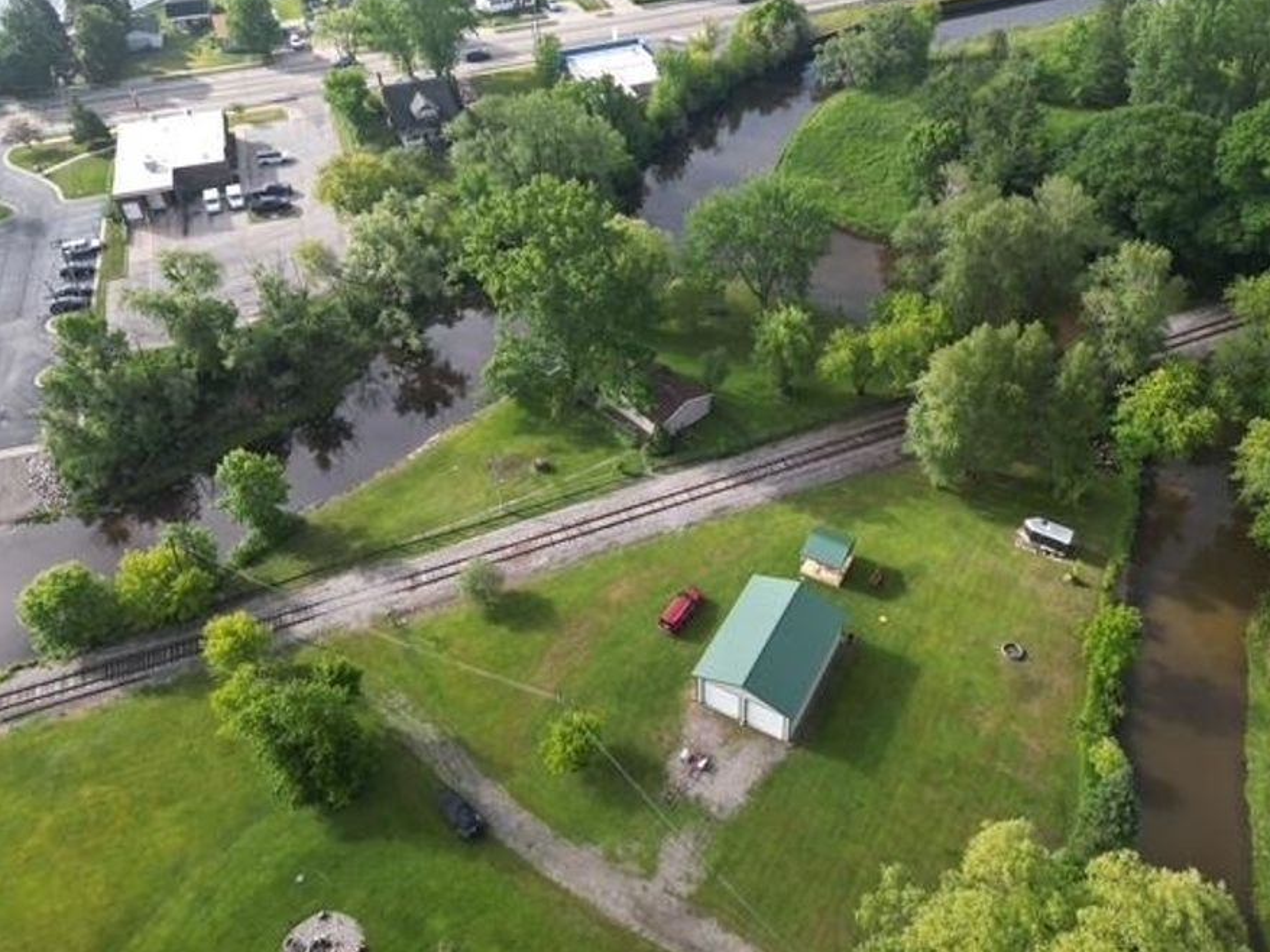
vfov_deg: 49.6
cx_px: 716
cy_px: 421
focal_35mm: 28
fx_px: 1027
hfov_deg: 63.2
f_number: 1.7
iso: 110
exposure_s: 1/1250
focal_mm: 6.72
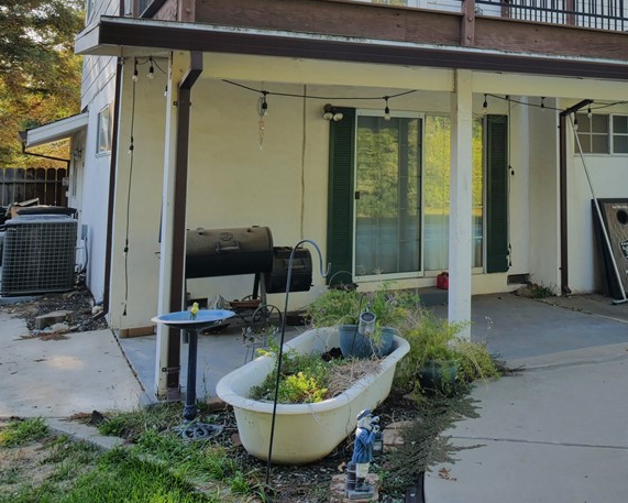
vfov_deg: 34.8
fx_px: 781
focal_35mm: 42
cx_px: 531
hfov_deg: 41.3
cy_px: 117
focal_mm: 12
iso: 100
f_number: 5
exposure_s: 1/125
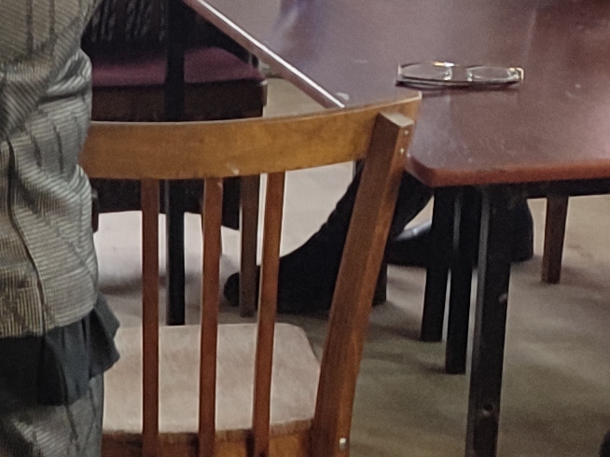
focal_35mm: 153
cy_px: 389
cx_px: -690
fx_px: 2695
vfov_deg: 9.7
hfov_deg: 11.4
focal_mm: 6.04
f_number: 1.9
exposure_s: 1/33
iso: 150
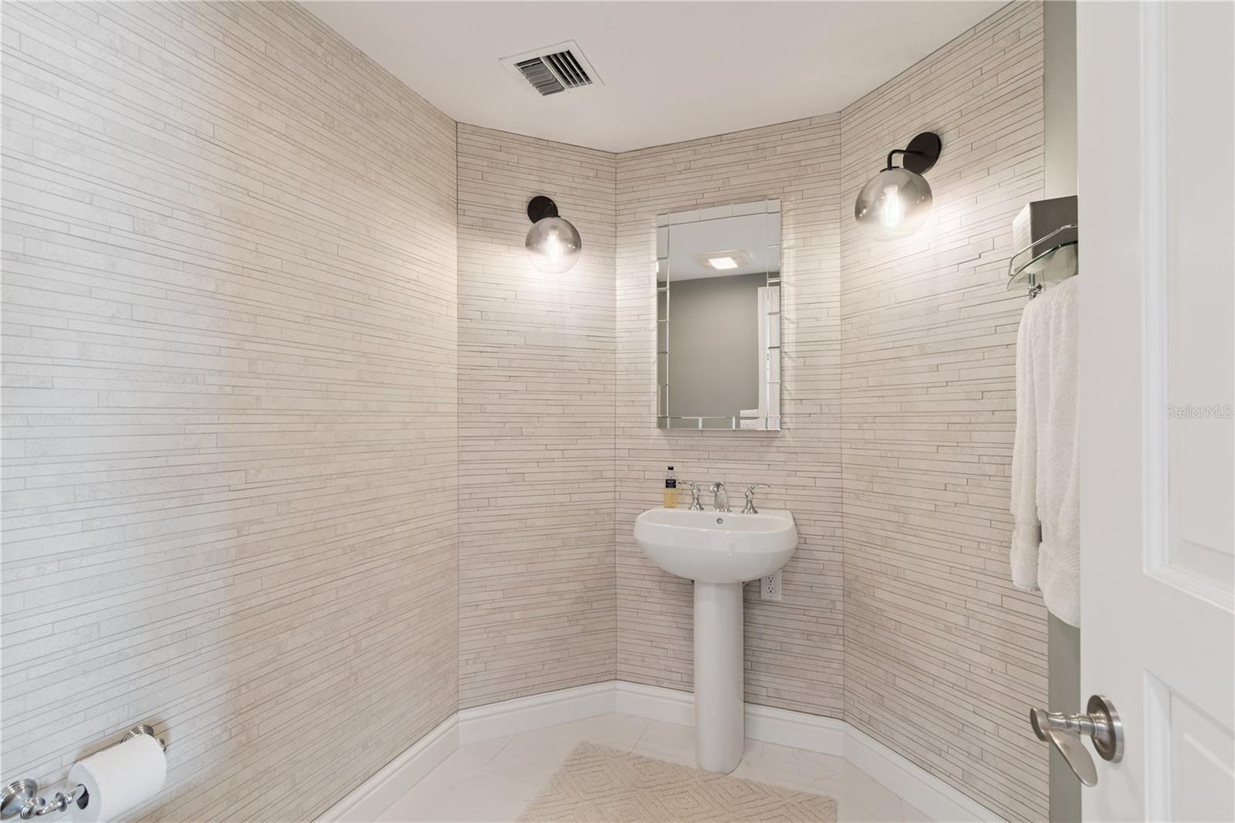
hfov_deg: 100.4
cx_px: 618
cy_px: 412
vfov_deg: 77.3
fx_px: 514
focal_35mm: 15
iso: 100
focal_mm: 10
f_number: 7.1
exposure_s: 1/8
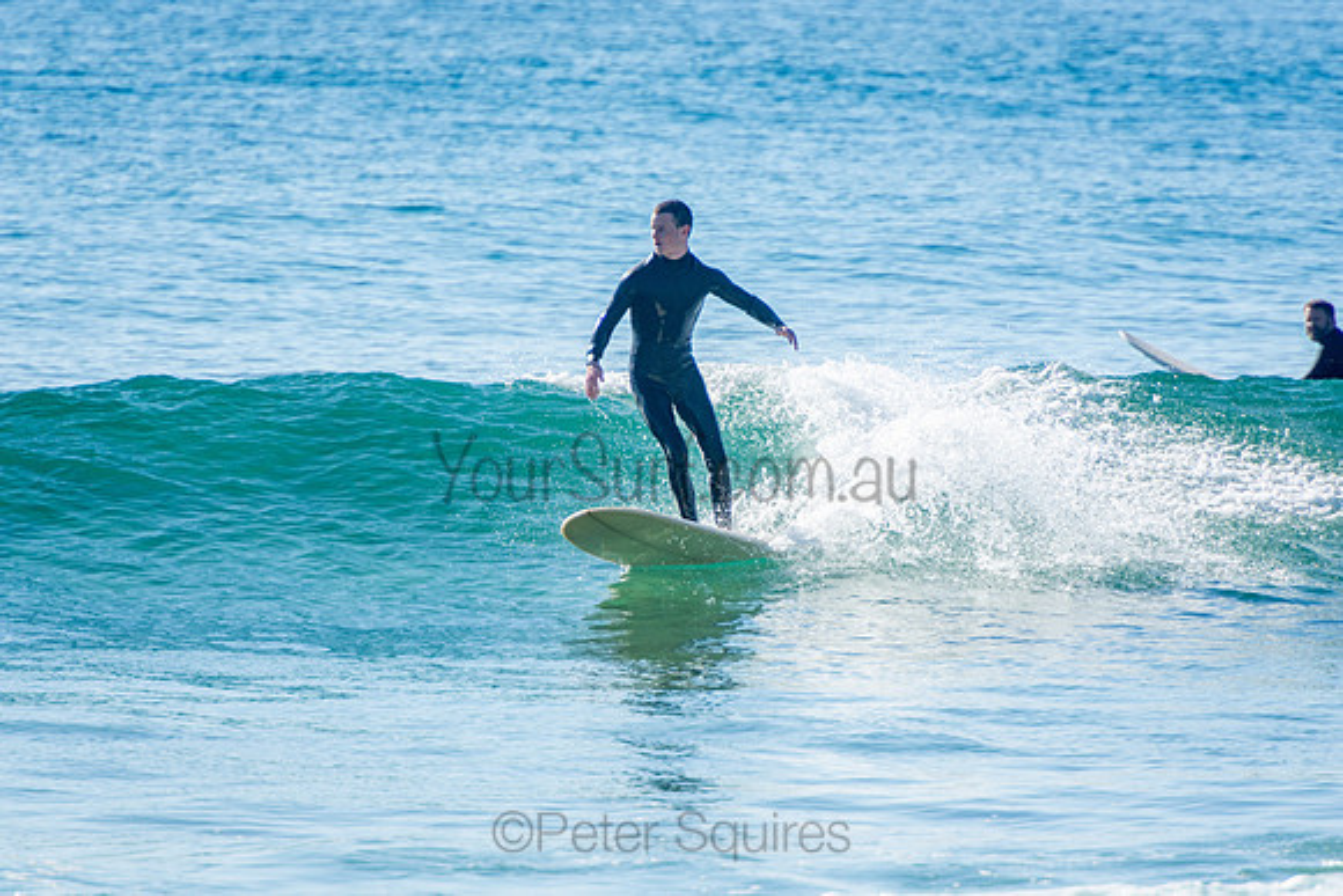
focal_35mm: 600
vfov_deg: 2.3
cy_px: 448
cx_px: 672
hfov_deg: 3.4
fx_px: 22388
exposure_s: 1/1250
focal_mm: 400
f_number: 5.6
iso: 220
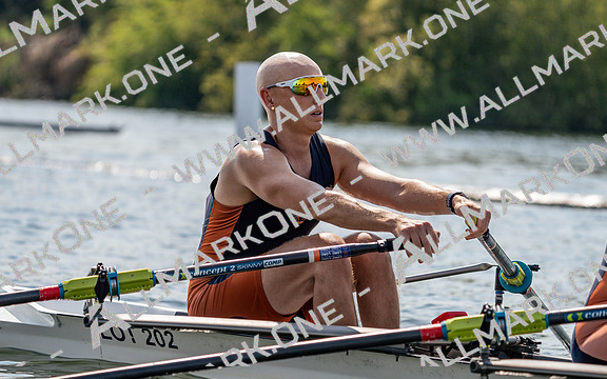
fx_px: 3854
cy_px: 186
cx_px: 302
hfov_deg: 9.0
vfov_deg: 5.6
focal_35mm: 233
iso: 200
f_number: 5.6
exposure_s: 1/1600
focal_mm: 227
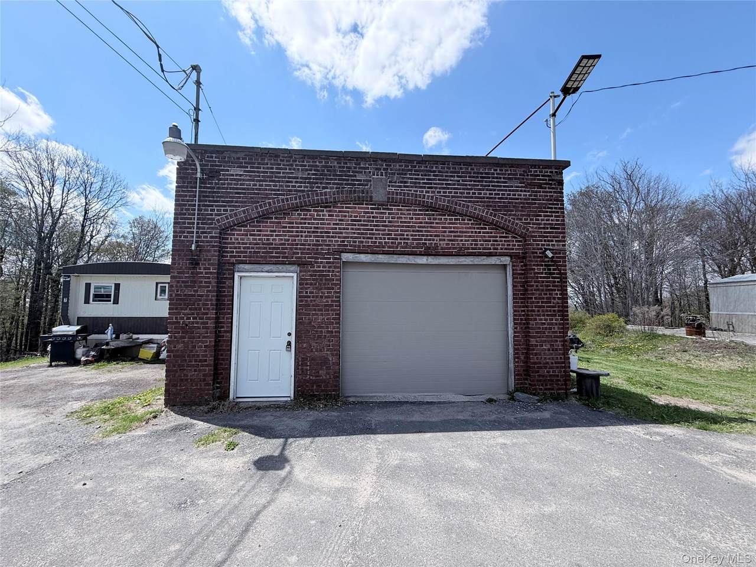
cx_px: 378
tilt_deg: +3.0
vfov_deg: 85.7
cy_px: 284
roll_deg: +0.2
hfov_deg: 102.1
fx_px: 306
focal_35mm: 14
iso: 32
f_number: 2.2
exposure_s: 1/770
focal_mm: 2.22
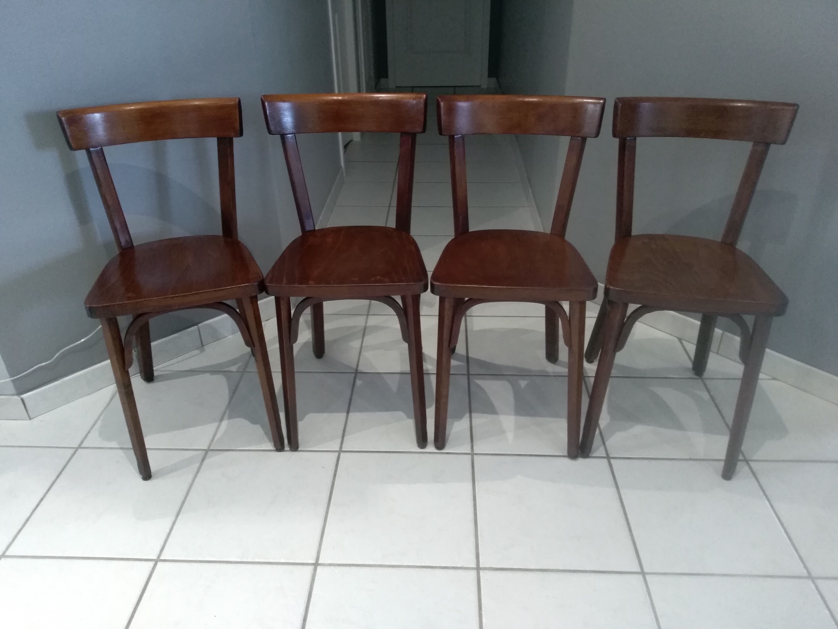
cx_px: 419
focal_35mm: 26
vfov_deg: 53.1
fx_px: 629
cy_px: 314
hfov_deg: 67.3
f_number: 2
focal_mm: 3.54
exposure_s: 1/30
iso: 665
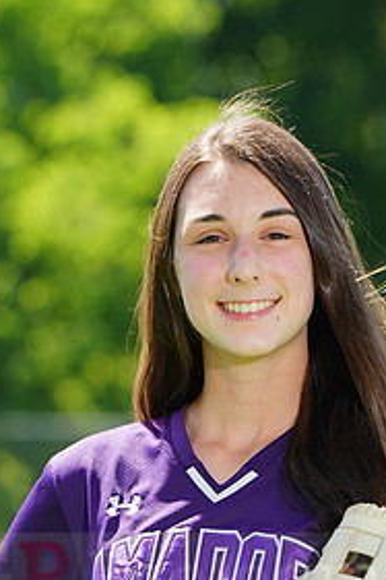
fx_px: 9677
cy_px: 561
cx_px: 237
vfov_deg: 3.4
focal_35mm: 601
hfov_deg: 2.3
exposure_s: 1/160
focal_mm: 291
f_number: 10
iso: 200
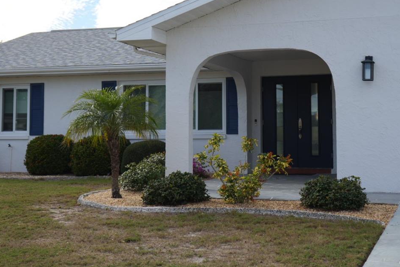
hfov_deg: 31.8
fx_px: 700
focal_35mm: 63
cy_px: 81
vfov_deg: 21.5
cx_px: 244
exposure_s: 1/500
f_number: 4.5
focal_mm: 37
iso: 100
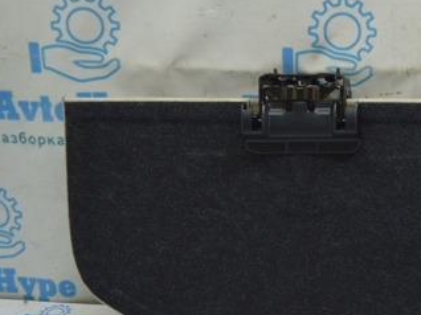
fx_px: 705
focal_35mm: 58
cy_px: 171
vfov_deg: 25.2
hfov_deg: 32.2
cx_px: 344
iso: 400
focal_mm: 20
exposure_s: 1/50
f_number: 3.5
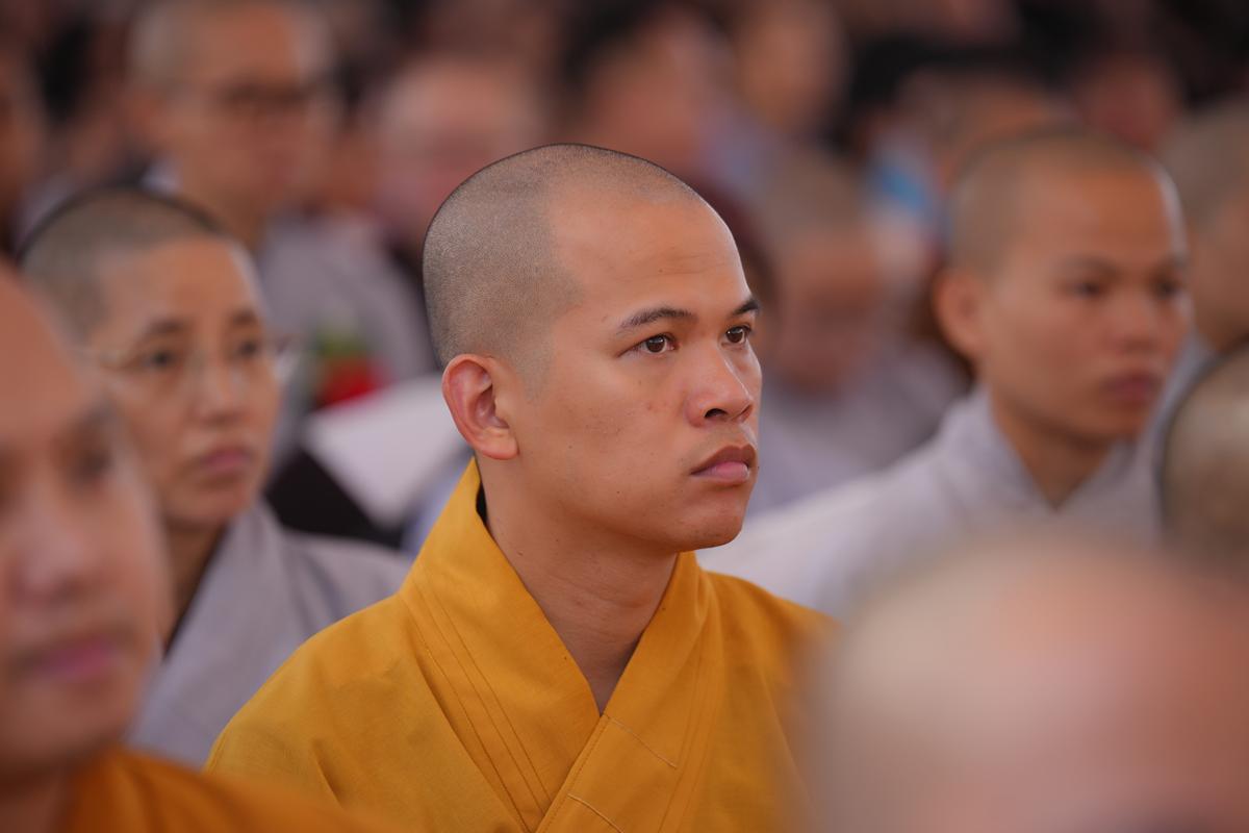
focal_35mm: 200
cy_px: 416
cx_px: 624
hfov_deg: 10.3
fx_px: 6938
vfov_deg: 6.9
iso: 640
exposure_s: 1/160
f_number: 2.8
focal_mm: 200
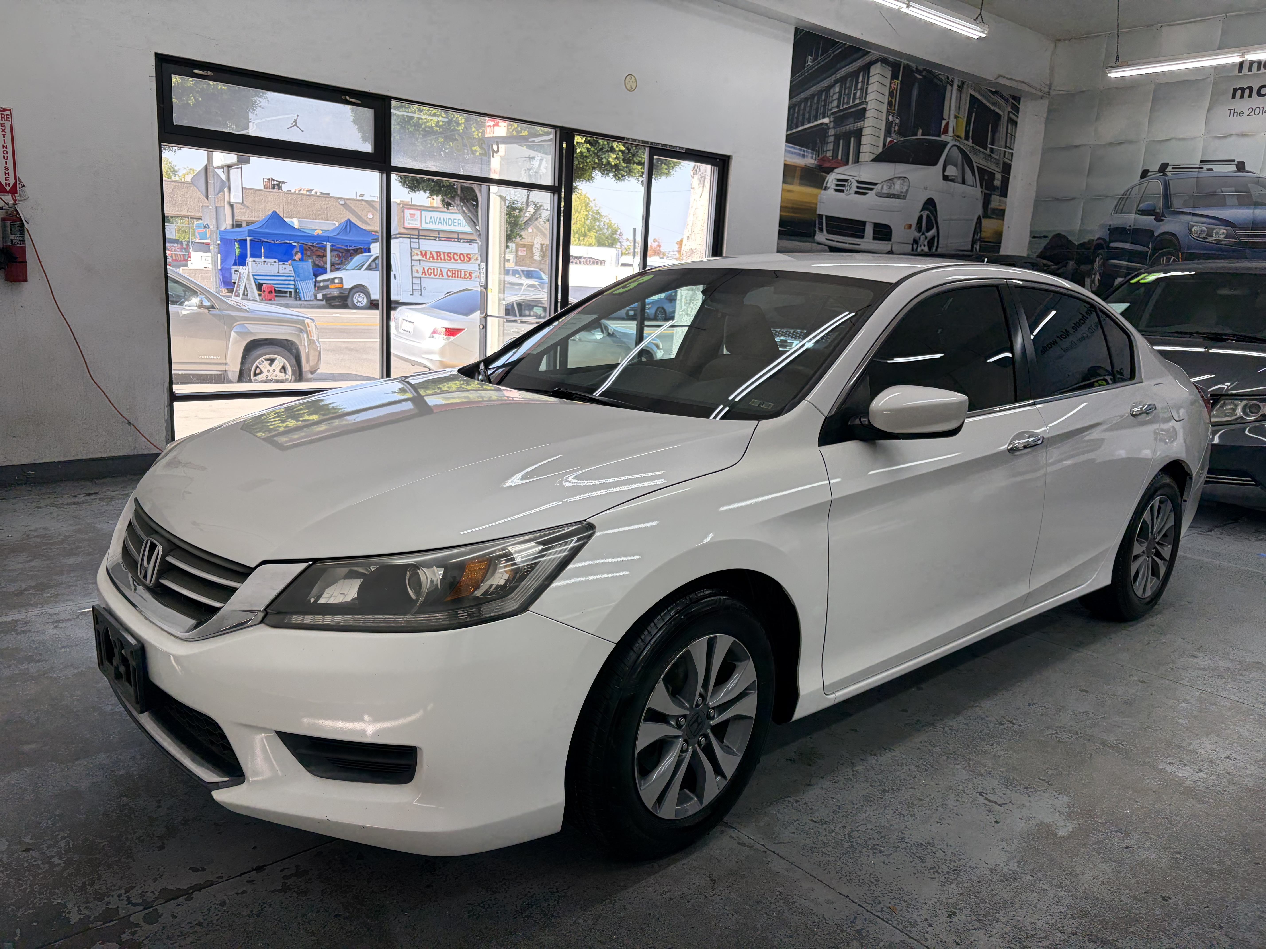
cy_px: 474
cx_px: 633
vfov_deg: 53.1
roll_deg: -4.0
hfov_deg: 67.3
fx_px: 951
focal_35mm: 26
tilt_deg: -12.1
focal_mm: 5.96
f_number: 1.6
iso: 50
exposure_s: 1/172
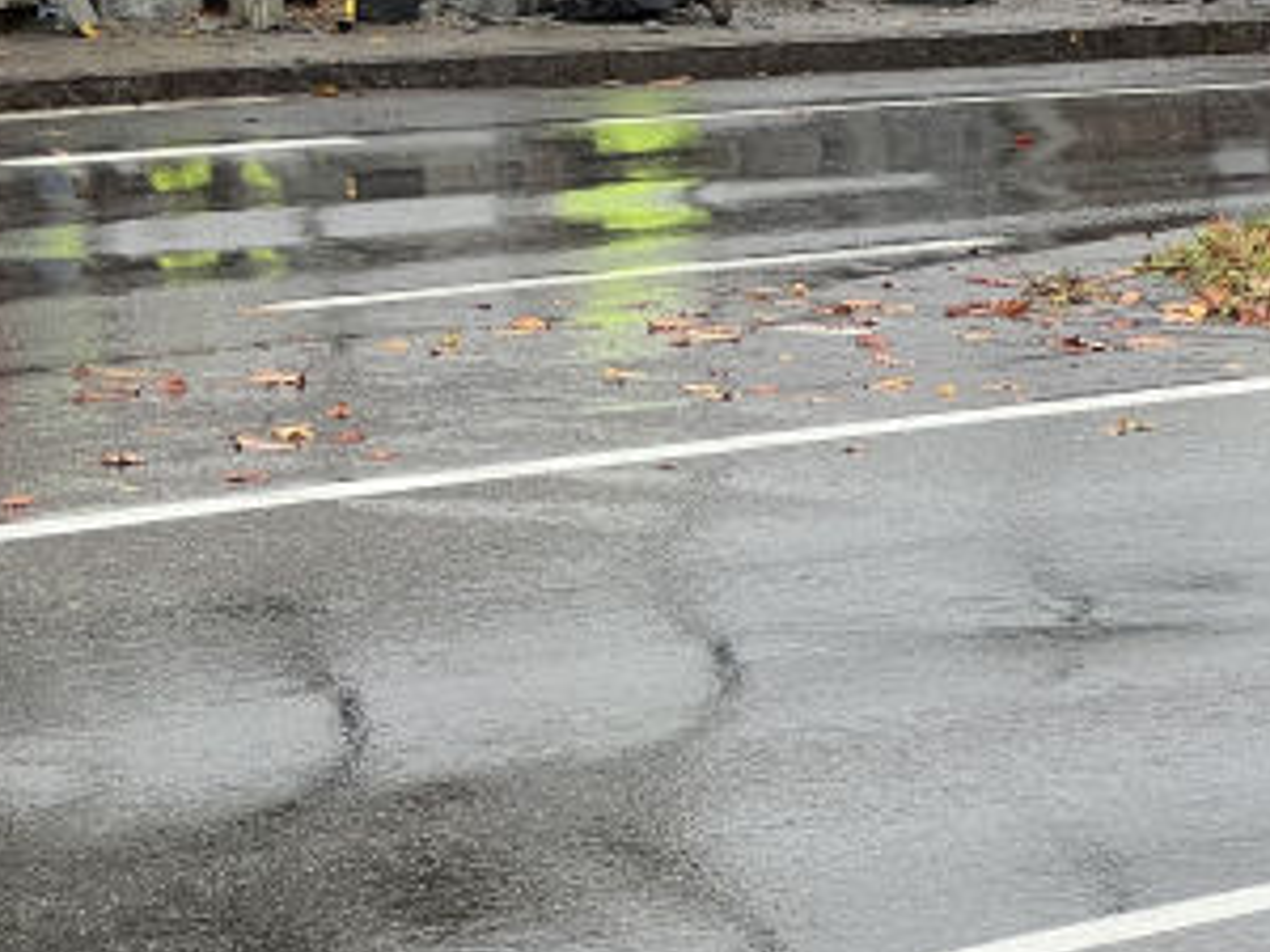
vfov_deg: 6.4
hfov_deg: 8.4
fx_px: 8475
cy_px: -167
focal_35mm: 231
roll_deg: +2.2
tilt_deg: -0.7
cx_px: -466
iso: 50
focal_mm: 9
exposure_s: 1/99
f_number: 2.8
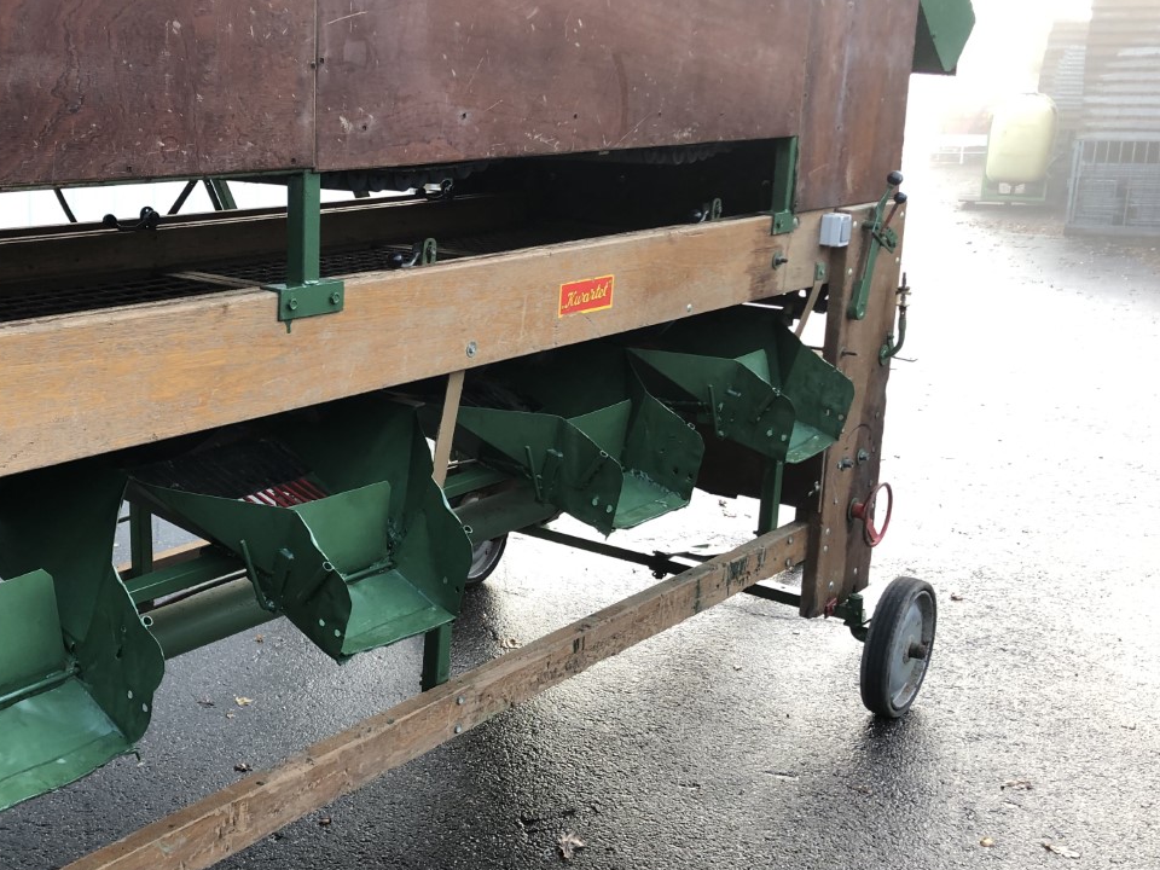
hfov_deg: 43.4
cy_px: 398
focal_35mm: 42
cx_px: 291
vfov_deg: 34.3
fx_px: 1407
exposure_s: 1/50
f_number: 1.8
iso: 25
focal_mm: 4
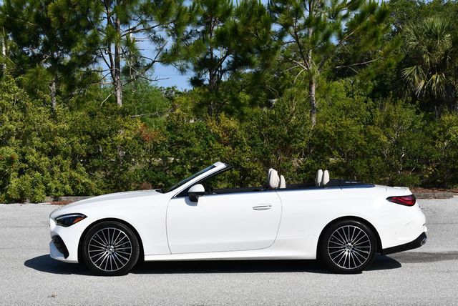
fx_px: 815
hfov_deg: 31.4
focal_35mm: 64
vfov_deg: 21.3
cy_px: 153
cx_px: 229
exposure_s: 1/320
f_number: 9
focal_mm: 32
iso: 100
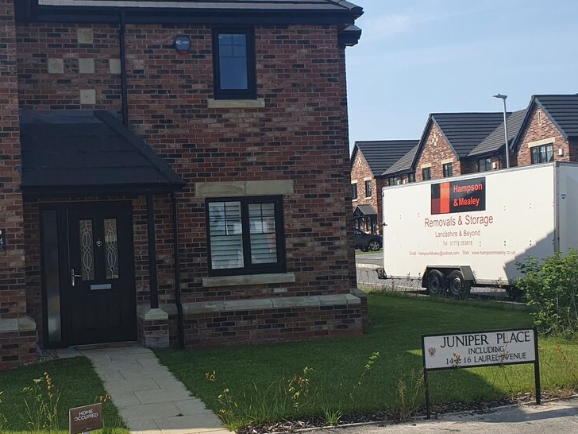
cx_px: 216
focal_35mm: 50
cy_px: 191
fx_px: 835
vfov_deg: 29.1
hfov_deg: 37.9
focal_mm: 4.32
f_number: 2.4
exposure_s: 1/1460
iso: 50
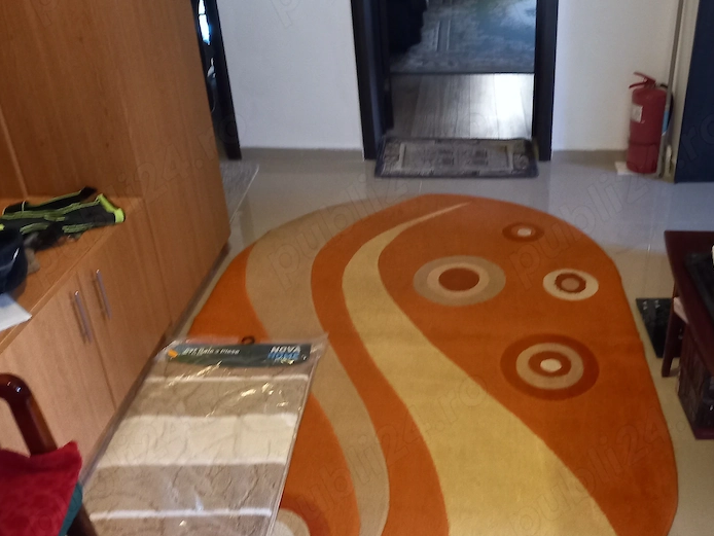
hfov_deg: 50.1
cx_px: 497
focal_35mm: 36
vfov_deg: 39.5
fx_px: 743
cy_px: 213
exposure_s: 1/20
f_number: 2
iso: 800
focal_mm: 4.6
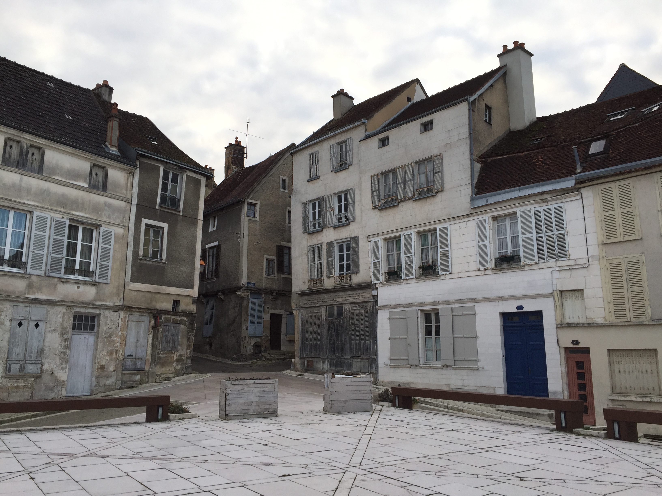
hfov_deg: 61.7
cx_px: 331
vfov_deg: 48.2
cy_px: 248
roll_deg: +0.0
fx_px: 555
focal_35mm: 29
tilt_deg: +11.0
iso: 32
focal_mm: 4.15
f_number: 2.2
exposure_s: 1/380
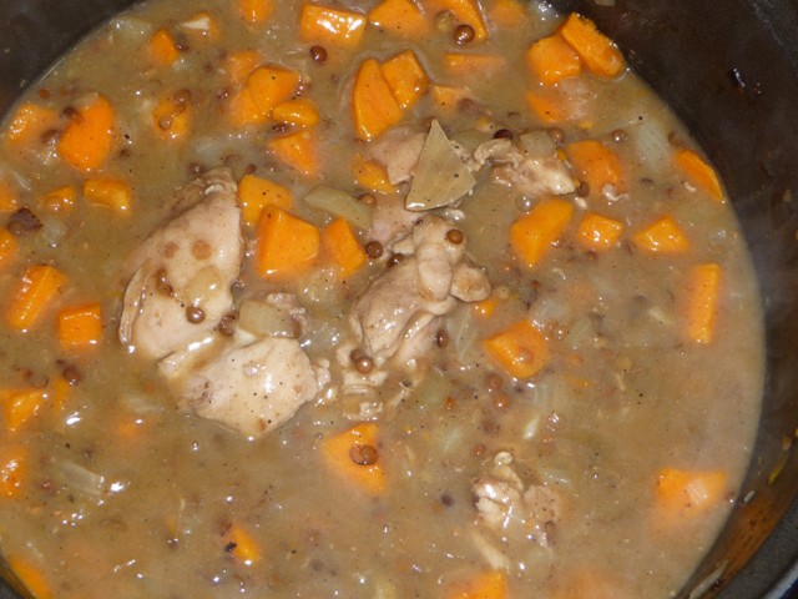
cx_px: 399
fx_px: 1936
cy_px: 300
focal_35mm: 84
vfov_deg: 17.6
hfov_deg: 23.3
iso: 100
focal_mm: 14.2
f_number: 4.7
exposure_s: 1/40
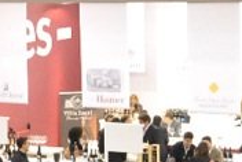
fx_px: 1241
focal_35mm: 184
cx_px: -11
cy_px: 112
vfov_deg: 7.5
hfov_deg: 11.0
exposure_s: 1/80
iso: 3200
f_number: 4.5
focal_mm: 27
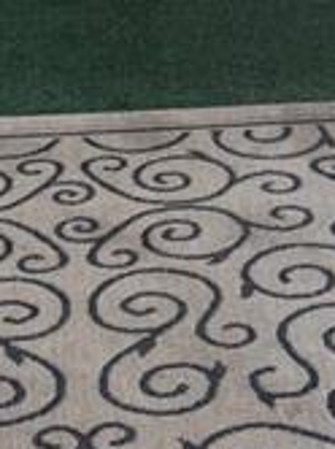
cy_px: -281
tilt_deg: -12.1
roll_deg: +1.4
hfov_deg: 8.5
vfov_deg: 10.8
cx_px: 238
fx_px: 2251
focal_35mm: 174
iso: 200
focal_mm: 6.76
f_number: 1.78
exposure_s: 1/72
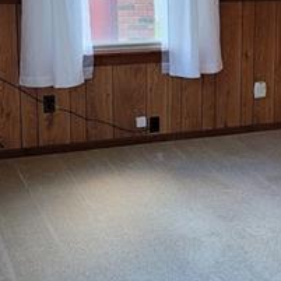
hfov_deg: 19.1
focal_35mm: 88
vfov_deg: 19.5
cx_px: 288
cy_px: 60
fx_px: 808
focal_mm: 5
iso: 250
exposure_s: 1/119
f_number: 1.8
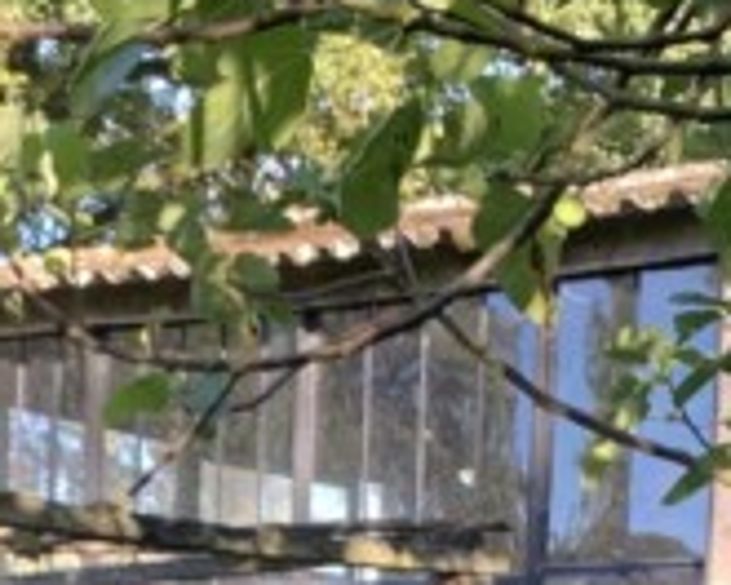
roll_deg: -3.0
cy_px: 962
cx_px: 257
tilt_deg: -1.3
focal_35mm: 118
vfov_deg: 12.2
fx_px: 2553
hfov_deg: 16.3
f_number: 1.8
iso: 32
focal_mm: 4.25
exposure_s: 1/122
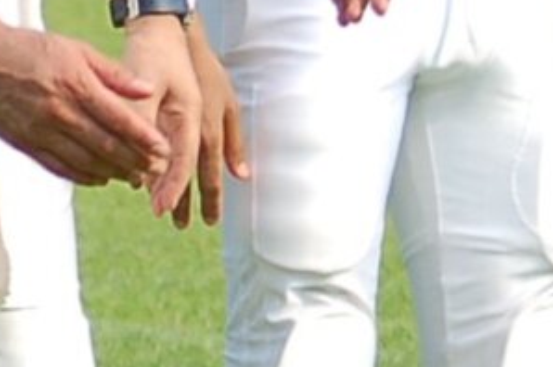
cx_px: -332
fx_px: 11892
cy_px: -326
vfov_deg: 1.8
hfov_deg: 2.7
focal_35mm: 775
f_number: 4.5
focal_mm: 70
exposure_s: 1/1000
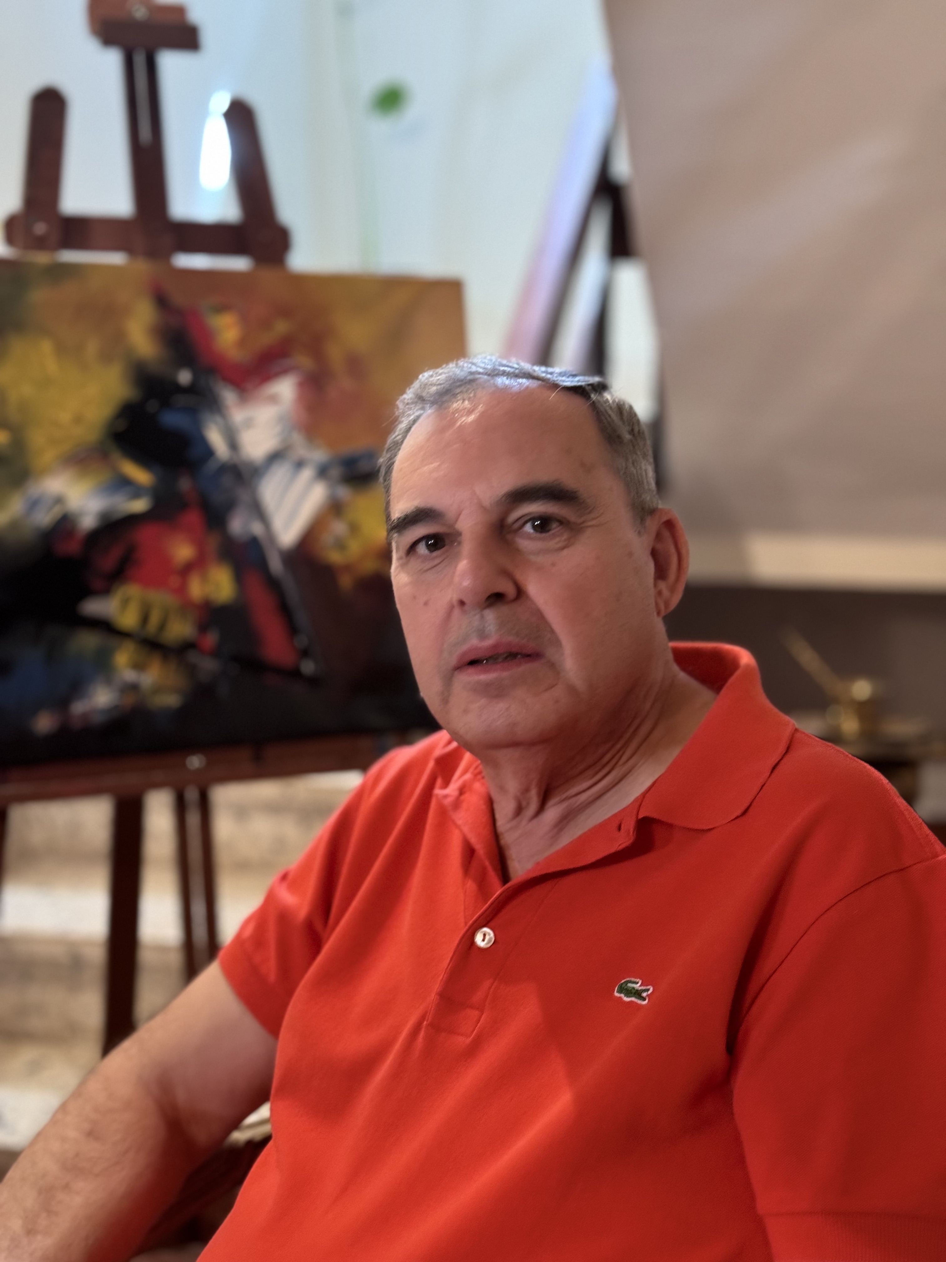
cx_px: 473
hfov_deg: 30.3
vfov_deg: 39.7
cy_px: 631
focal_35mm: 48
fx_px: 1749
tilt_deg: -9.7
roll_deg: -0.6
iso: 400
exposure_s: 1/25
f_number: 1.78
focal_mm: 6.76
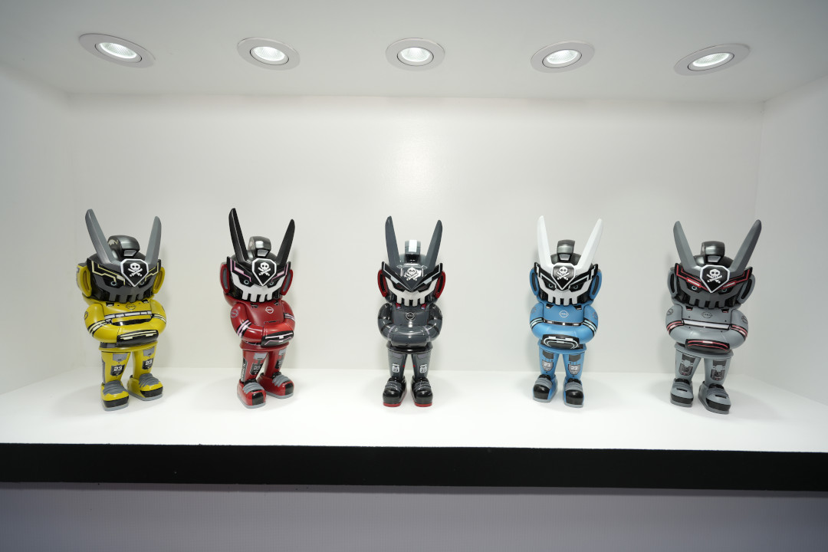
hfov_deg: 96.7
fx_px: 368
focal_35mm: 16
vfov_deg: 73.7
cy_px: 276
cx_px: 414
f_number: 4
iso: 125
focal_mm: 16
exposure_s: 1/200
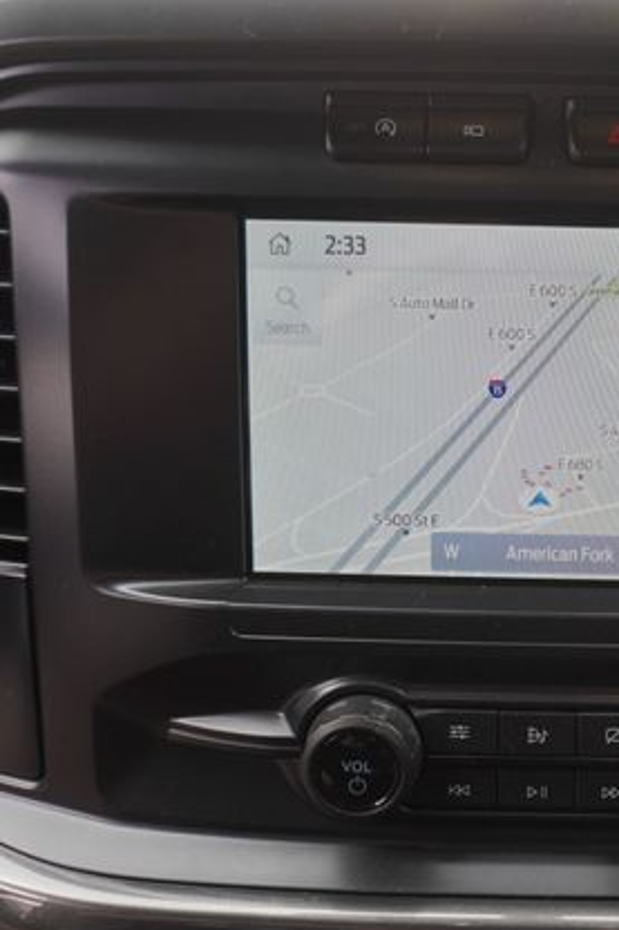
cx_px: 536
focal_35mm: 37
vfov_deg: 51.9
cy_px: 476
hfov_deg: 34.3
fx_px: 955
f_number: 4
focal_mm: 16
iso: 100
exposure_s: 1/60
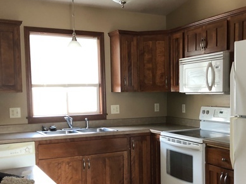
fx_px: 341
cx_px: 150
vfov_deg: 30.1
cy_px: 118
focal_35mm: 48
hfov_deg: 39.4
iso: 50
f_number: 1.8
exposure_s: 1/15
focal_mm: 3.99
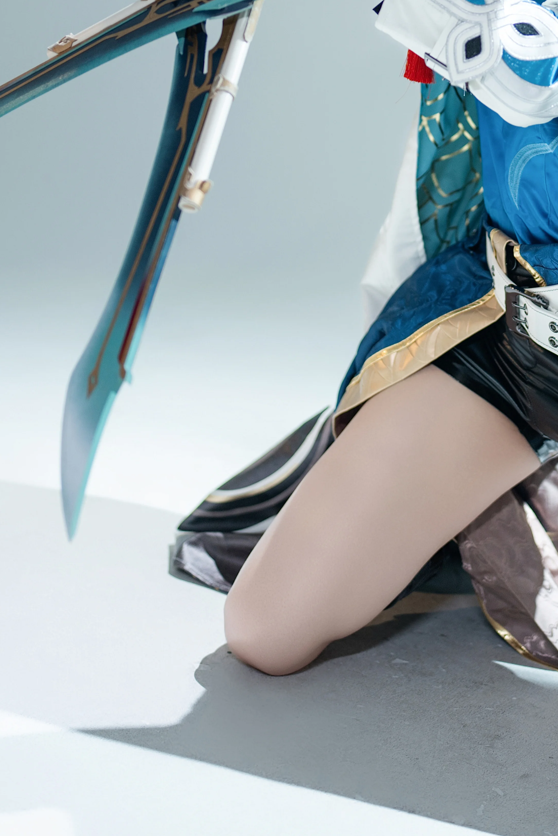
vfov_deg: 25.9
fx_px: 1744
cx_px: 554
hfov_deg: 17.8
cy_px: 51
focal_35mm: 75
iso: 200
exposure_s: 1/125
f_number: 1.4
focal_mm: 35
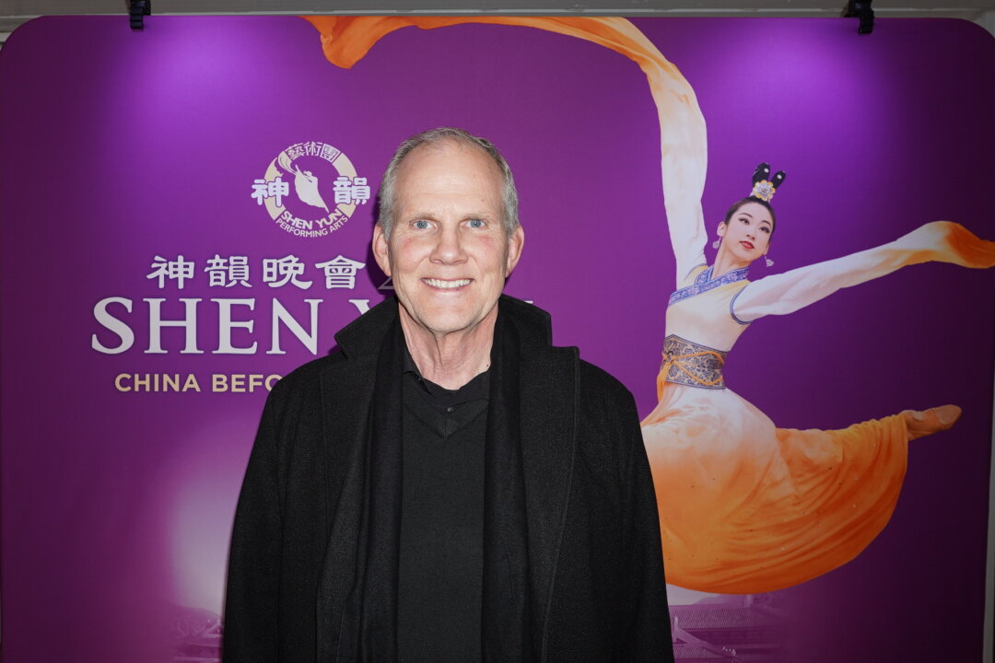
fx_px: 456
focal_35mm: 16
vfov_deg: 72.1
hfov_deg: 95.0
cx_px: 498
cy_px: 332
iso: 100
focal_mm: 11
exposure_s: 1/60
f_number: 3.2
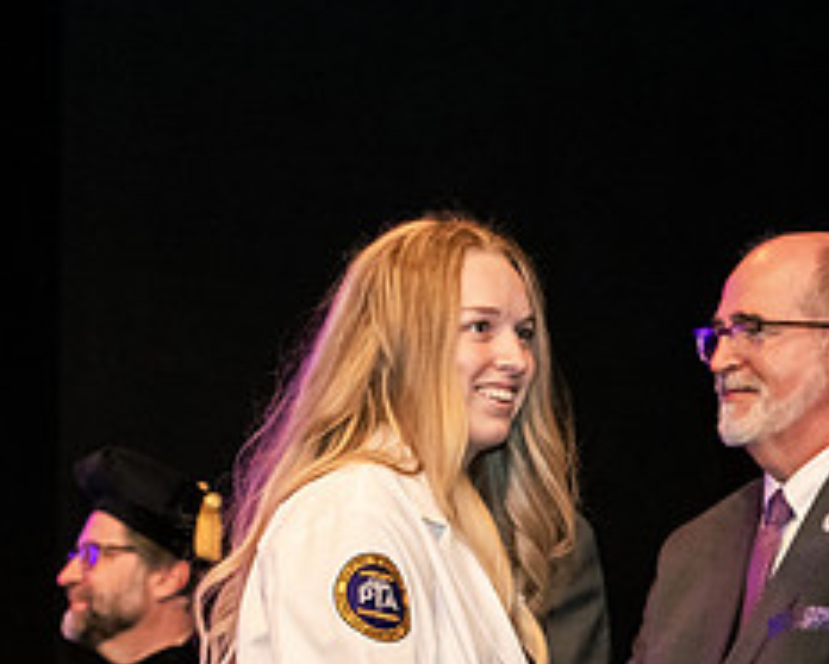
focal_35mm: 164
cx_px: 818
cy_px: 562
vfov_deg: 9.4
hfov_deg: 11.6
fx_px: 4027
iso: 3200
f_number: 3.5
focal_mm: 70
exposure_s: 1/200
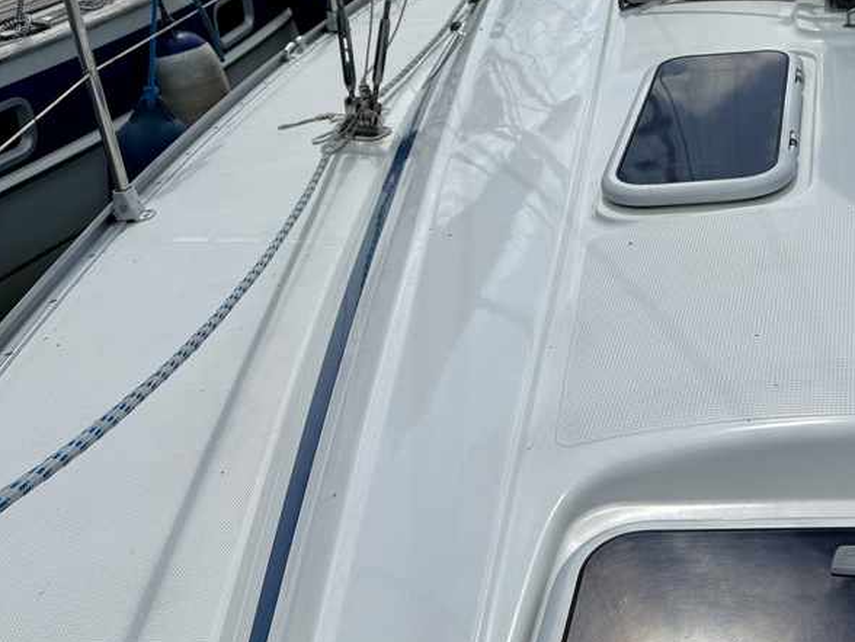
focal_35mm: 49
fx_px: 1210
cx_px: 859
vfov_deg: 29.0
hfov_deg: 35.2
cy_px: 127
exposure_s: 1/14286
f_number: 1.78
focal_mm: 6.76
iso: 80
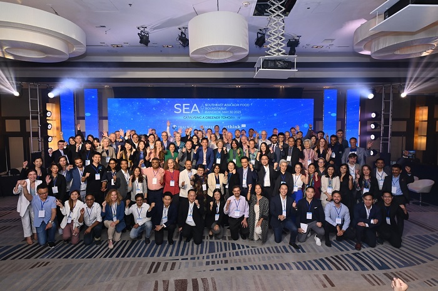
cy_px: 146
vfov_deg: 61.8
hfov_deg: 84.0
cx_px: 219
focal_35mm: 20
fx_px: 243
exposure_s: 1/160
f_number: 6.3
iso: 1000
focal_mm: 20
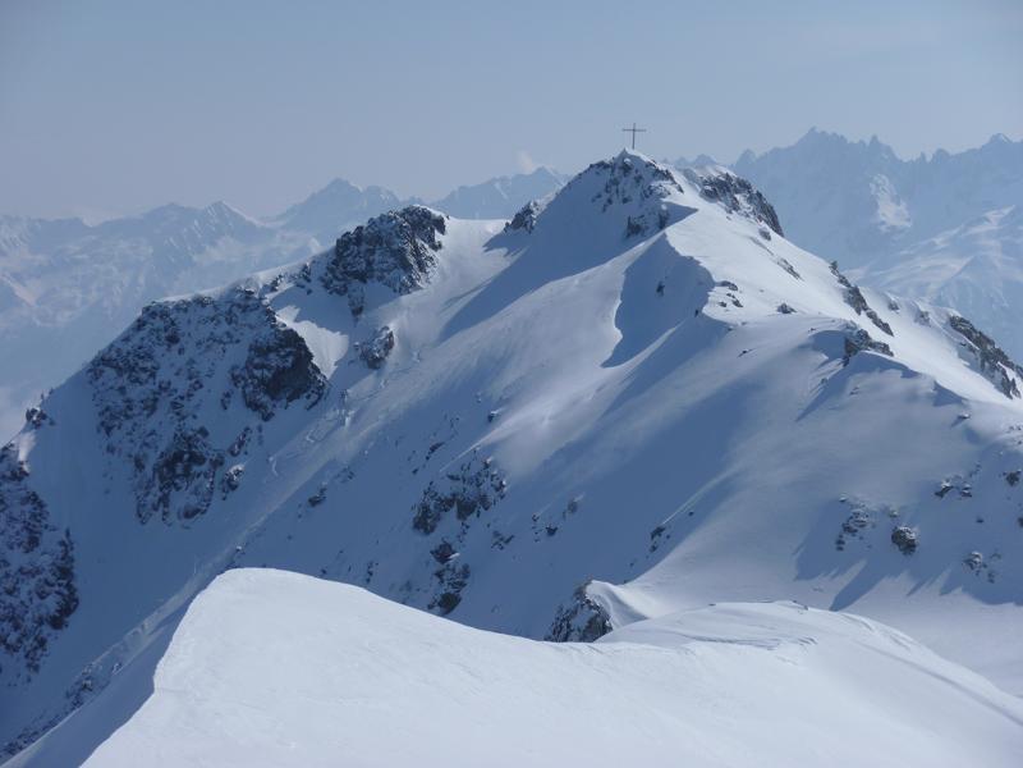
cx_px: 512
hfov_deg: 22.8
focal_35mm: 86
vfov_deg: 17.2
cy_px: 384
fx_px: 2542
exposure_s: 1/160
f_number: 16
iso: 80
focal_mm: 15.4
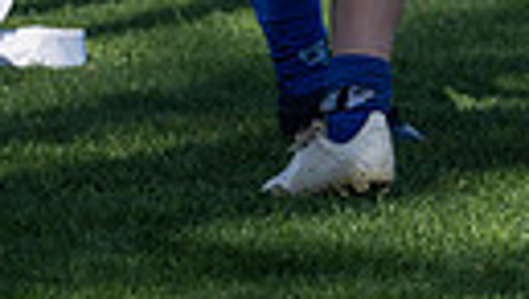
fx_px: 10072
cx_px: 207
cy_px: -389
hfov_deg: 3.0
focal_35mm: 717
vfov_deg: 1.7
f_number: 4
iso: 100
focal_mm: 101
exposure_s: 1/1000
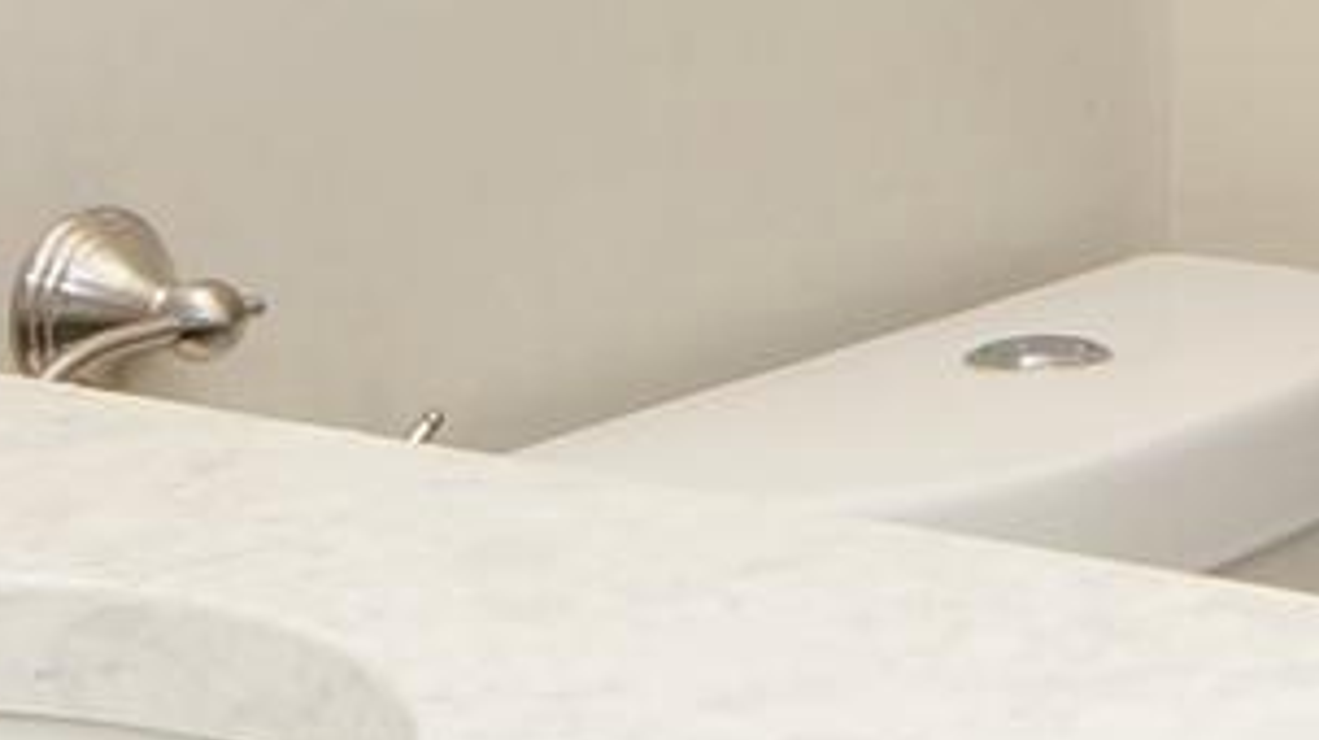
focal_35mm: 85
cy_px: -272
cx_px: 1393
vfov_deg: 13.6
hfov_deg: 23.7
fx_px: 2971
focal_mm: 8
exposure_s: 1/25
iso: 800
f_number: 4.5
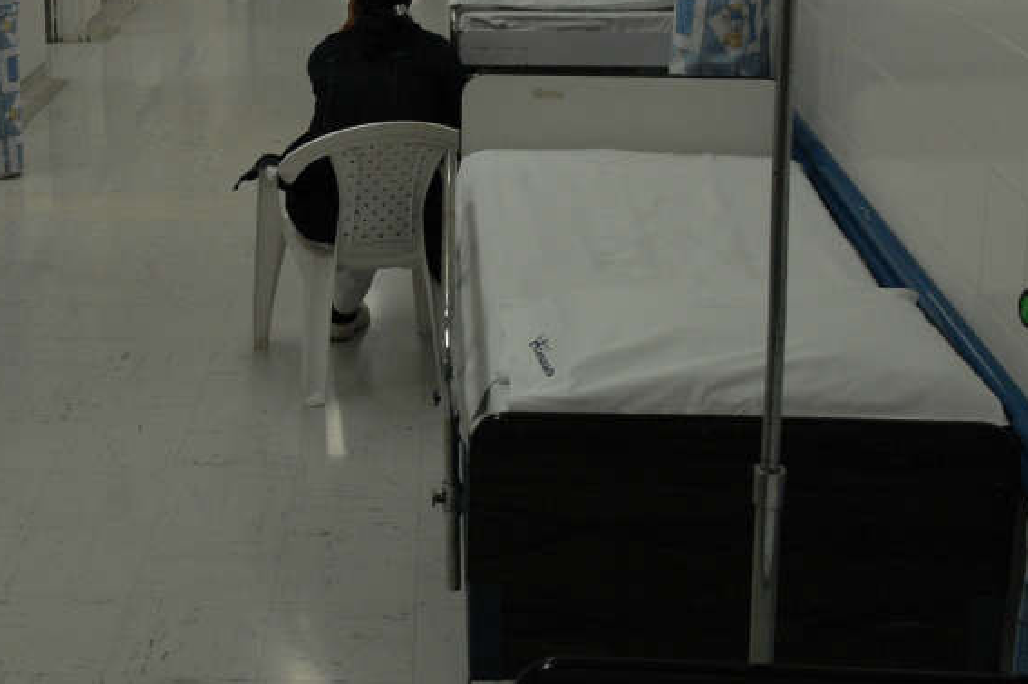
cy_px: 104
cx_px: 332
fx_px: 1708
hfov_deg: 33.2
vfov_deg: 22.2
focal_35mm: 60
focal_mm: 23
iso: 640
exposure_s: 1/45
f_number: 5.6
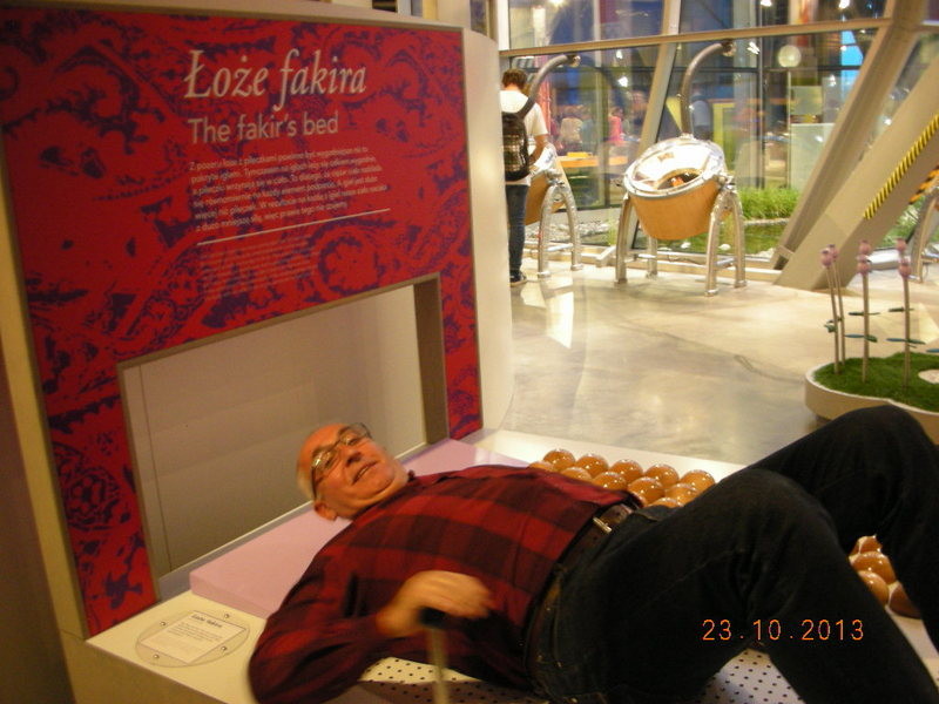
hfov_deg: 52.6
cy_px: 352
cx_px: 470
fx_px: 949
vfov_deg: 40.7
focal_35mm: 35
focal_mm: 5.8
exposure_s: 1/3.9
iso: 185
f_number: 3
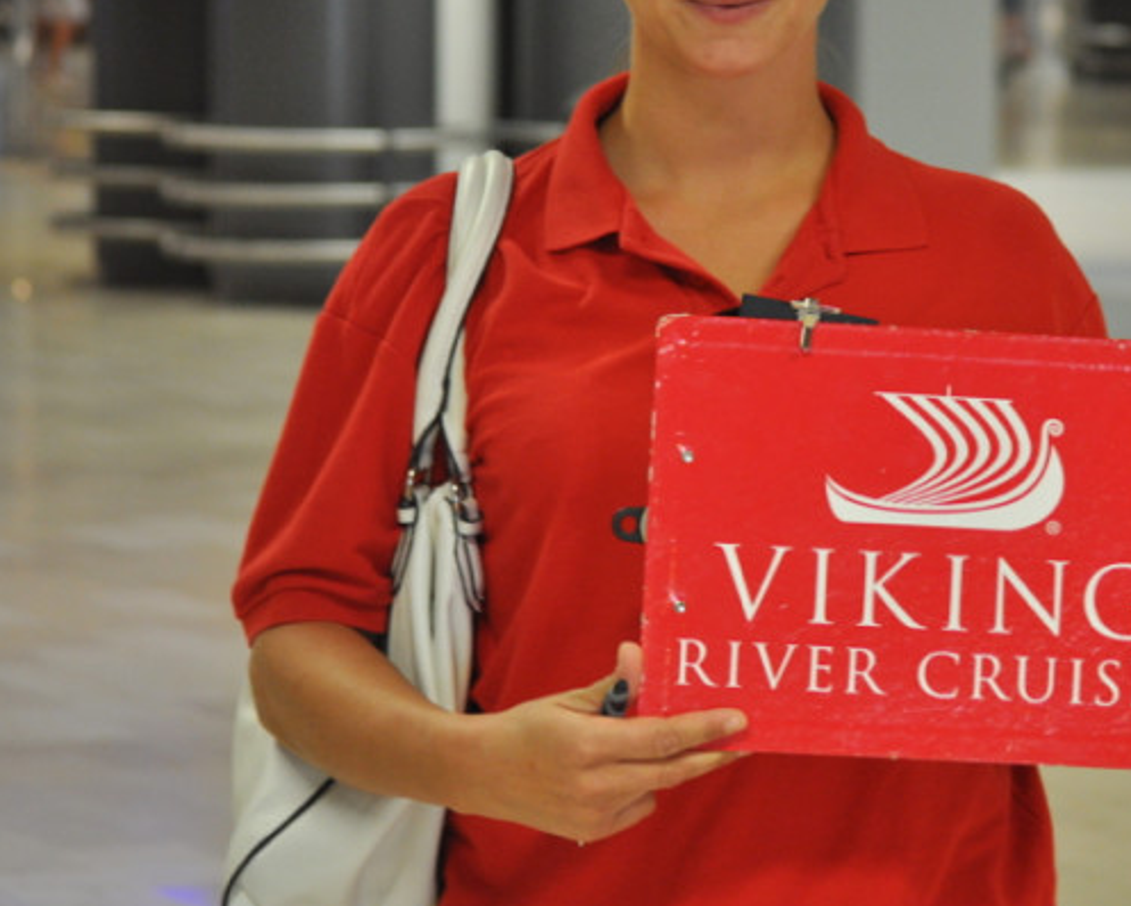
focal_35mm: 168
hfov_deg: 11.4
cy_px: 255
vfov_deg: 9.2
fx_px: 5626
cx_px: 926
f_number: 4.2
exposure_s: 1/40
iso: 800
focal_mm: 66
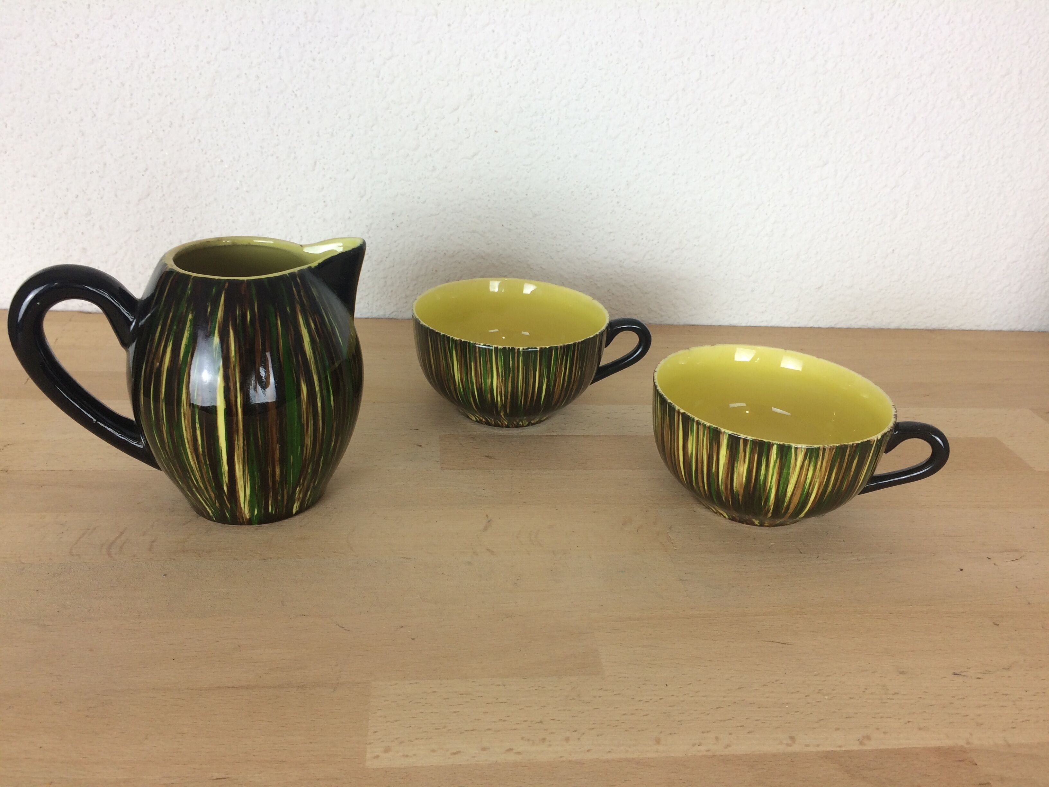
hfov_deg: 61.7
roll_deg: -3.7
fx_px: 879
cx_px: 524
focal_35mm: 29
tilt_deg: -24.4
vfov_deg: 48.2
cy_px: 394
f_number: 2.2
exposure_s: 1/50
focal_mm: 4.15
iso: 40
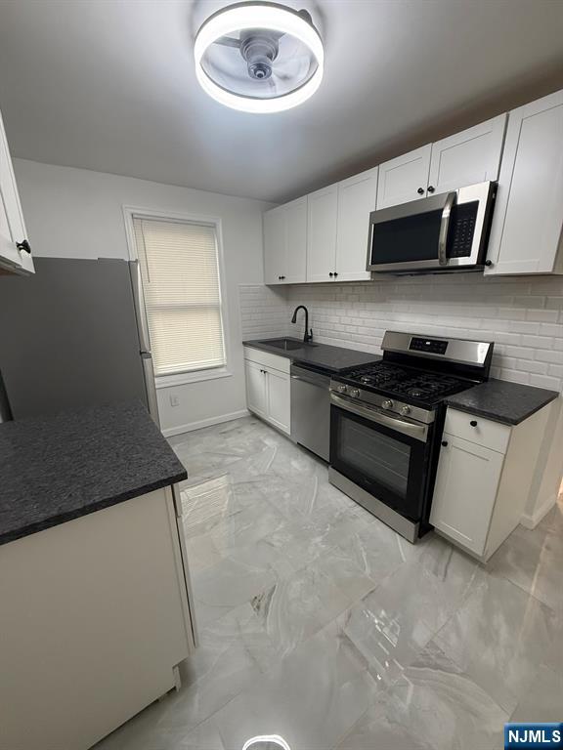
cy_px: 375
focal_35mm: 14
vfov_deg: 102.1
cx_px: 282
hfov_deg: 85.7
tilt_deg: -14.0
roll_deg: +0.5
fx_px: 304
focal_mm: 2.22
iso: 320
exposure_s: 1/120
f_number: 2.2
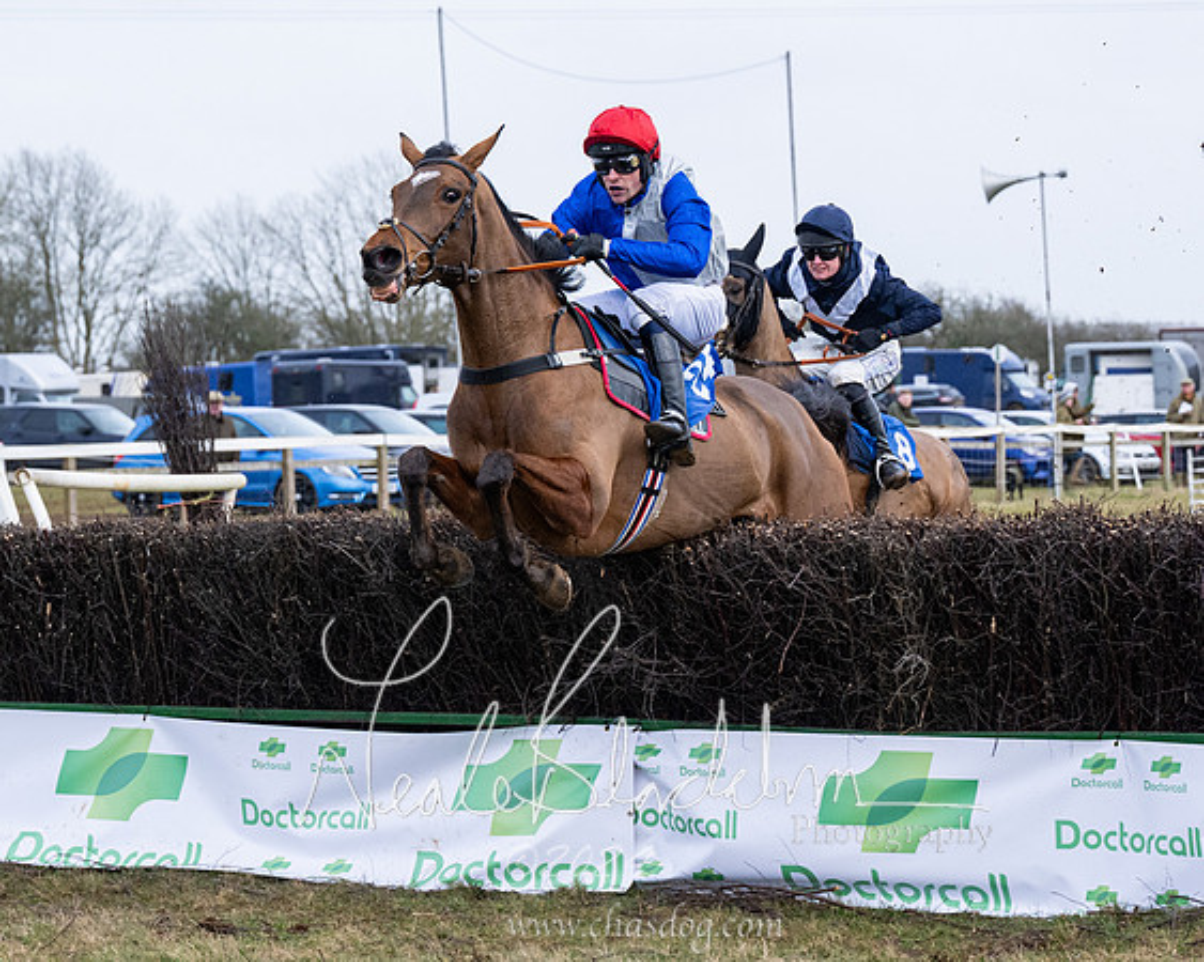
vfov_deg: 11.2
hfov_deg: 13.9
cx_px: 560
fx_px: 4927
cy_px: 492
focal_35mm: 138
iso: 800
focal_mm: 70
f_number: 4
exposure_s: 1/1250
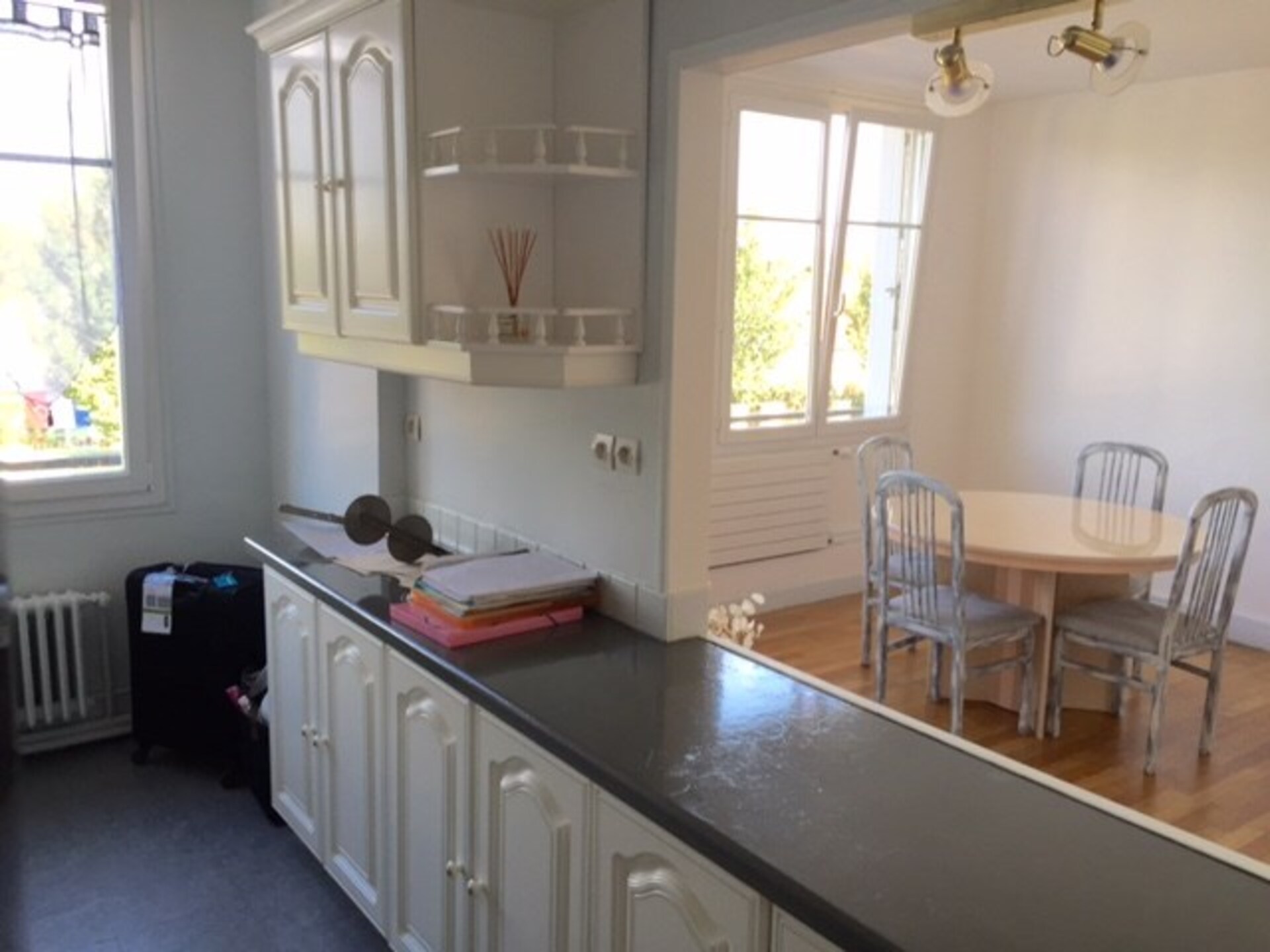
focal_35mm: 29
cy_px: 476
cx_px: 635
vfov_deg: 48.2
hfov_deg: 61.7
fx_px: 1064
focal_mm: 4.15
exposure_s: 1/100
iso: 50
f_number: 2.2
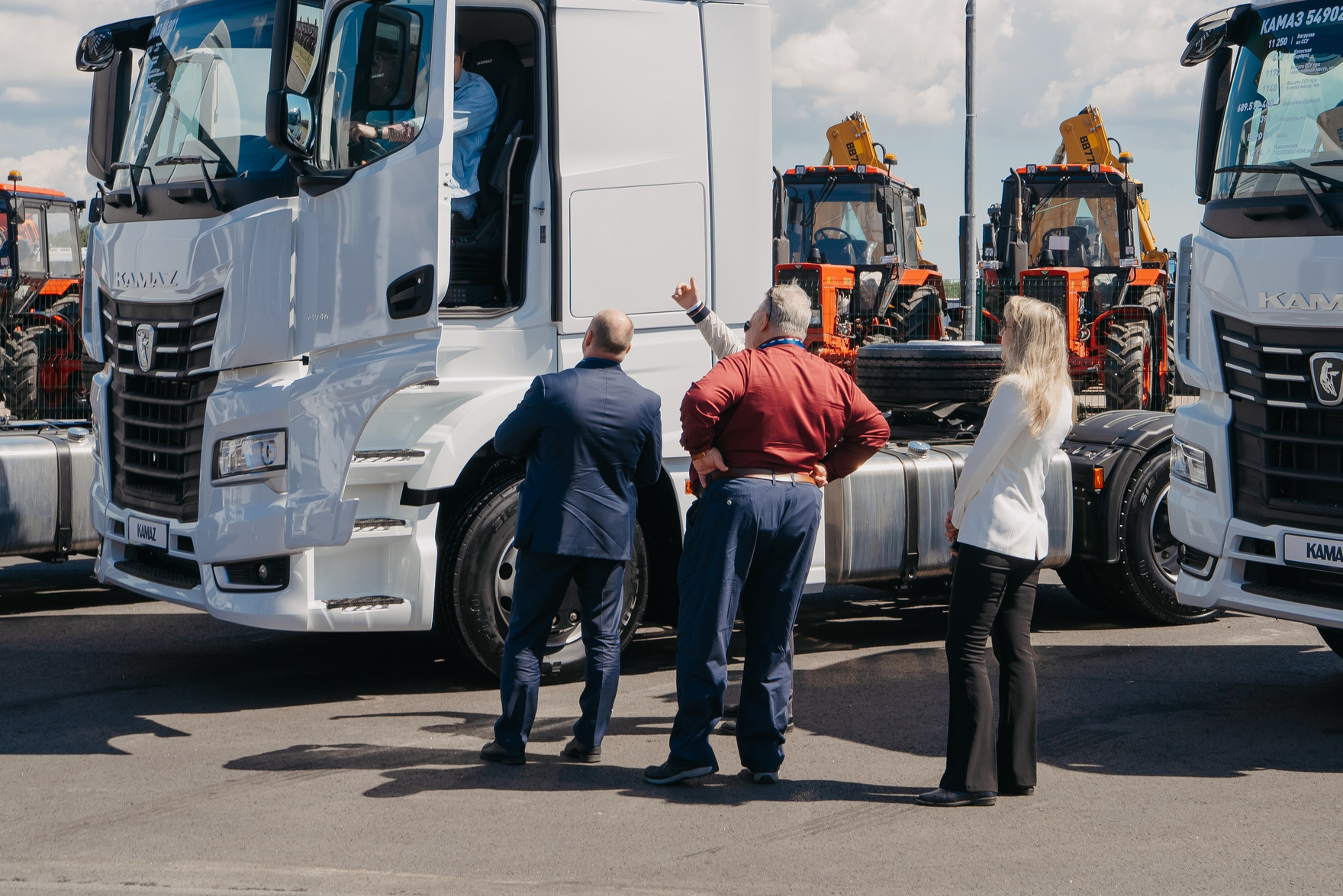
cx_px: 842
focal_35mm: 64
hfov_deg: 31.3
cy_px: 363
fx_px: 2388
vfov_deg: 21.2
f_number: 11
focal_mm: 44
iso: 160
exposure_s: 1/160
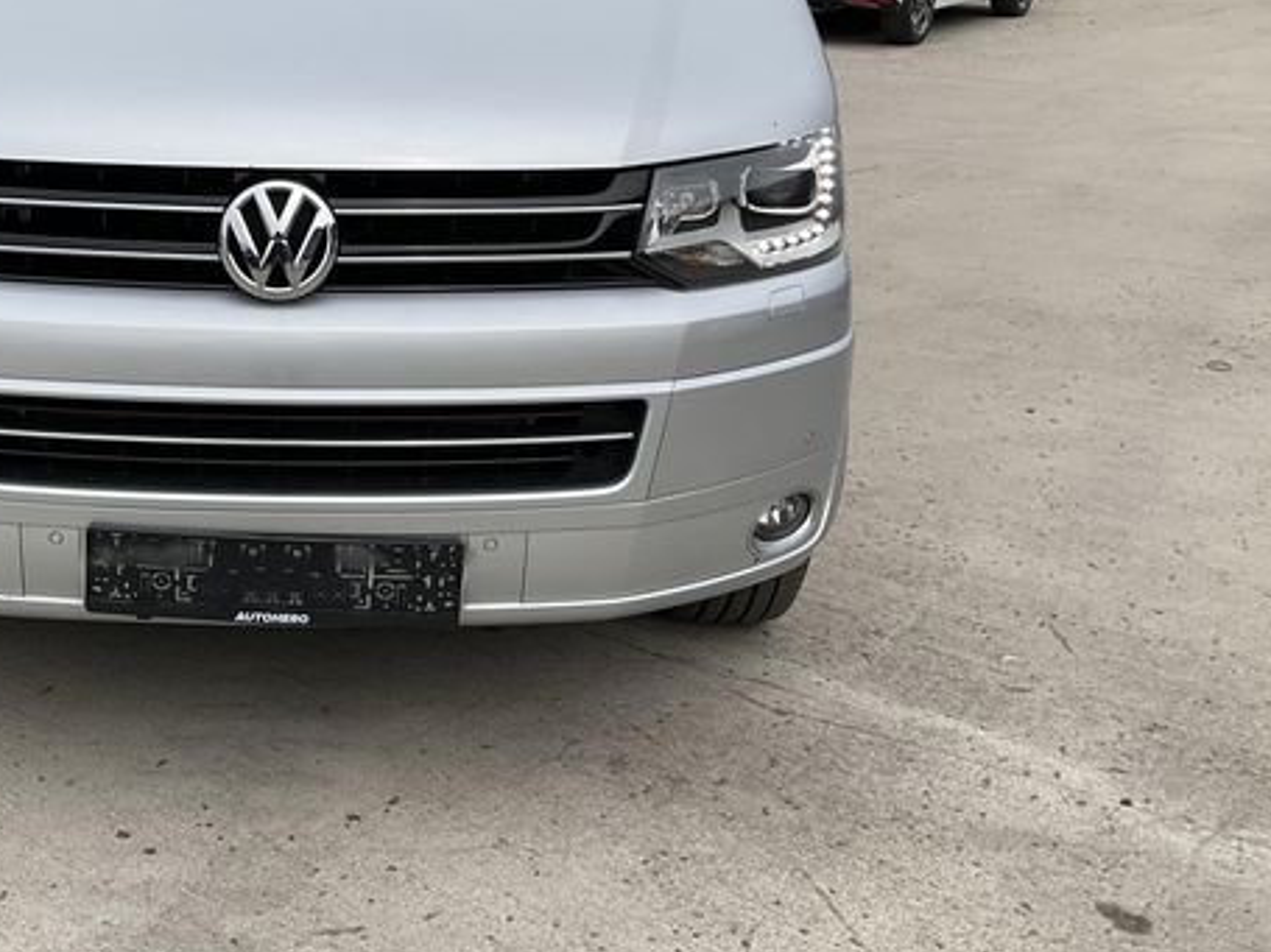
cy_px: 243
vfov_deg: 28.2
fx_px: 1872
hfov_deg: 36.6
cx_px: 316
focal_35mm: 51
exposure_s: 1/1912
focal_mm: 3
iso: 25
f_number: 1.8
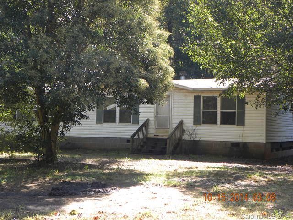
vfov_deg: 22.3
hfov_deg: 29.4
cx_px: 146
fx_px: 559
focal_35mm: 66
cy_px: 110
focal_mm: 11.8
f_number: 3.5
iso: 64
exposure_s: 1/94.2
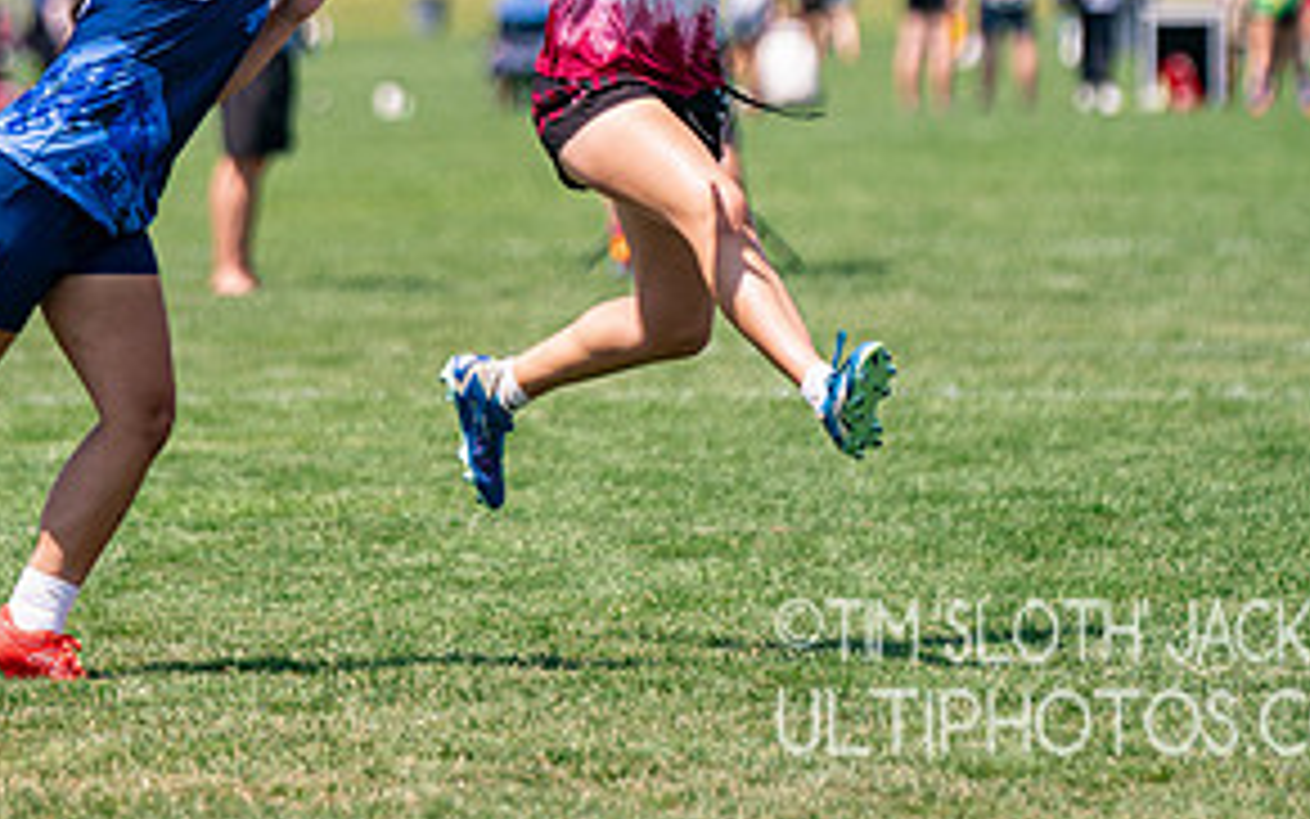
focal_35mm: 407
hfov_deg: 5.2
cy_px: -7
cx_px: 491
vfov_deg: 3.2
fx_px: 14533
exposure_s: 1/5000
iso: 320
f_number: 3.2
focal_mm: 200
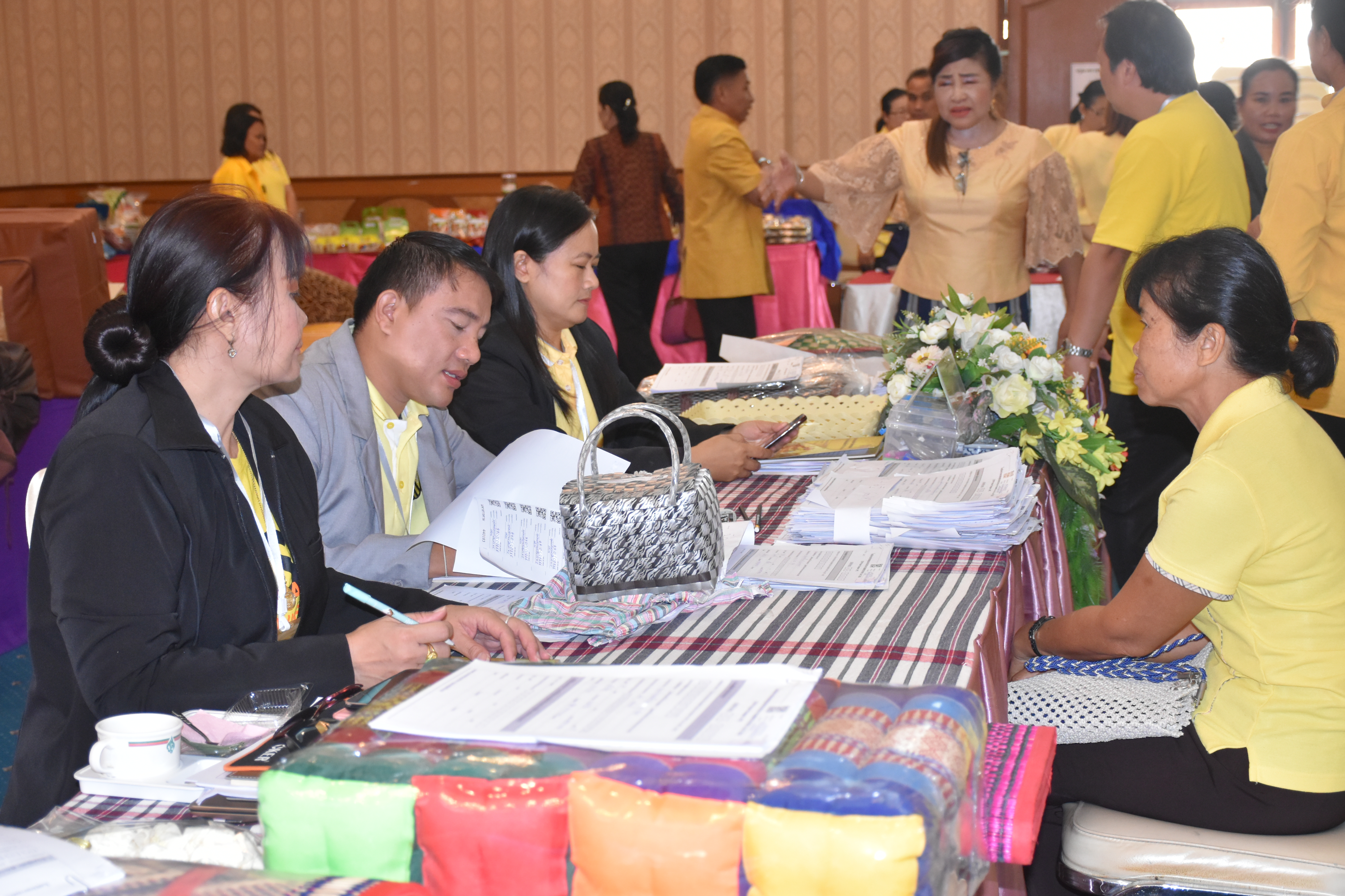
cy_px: 448
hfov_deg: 37.9
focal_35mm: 52
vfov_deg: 25.8
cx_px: 672
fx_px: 1961
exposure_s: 1/60
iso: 1600
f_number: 4.2
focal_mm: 35
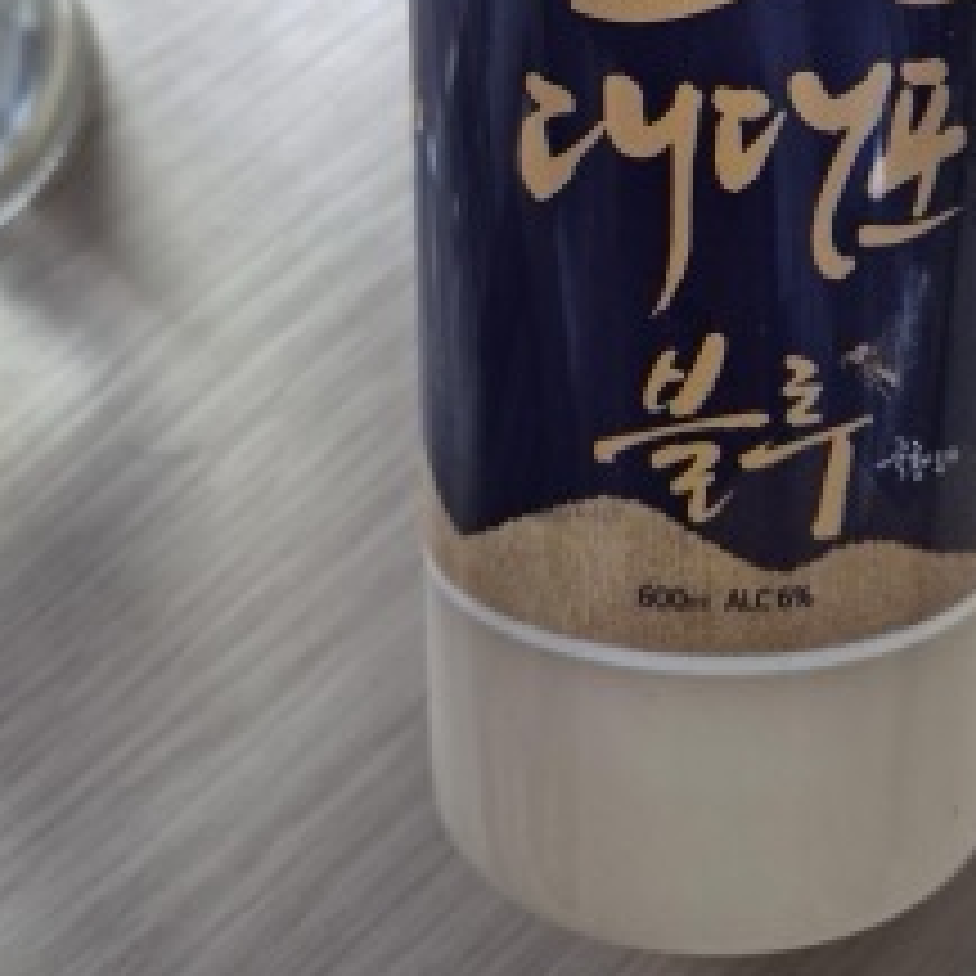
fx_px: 1435
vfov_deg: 35.6
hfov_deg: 37.0
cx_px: 684
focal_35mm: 45
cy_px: 121
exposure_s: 1/120
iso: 400
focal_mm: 5.4
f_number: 1.8
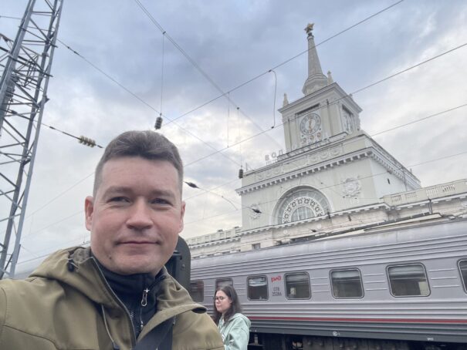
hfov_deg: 73.9
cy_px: 175
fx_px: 310
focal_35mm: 23
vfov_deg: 58.9
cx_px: 234
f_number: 2.2
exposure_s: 1/121
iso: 80
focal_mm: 2.71
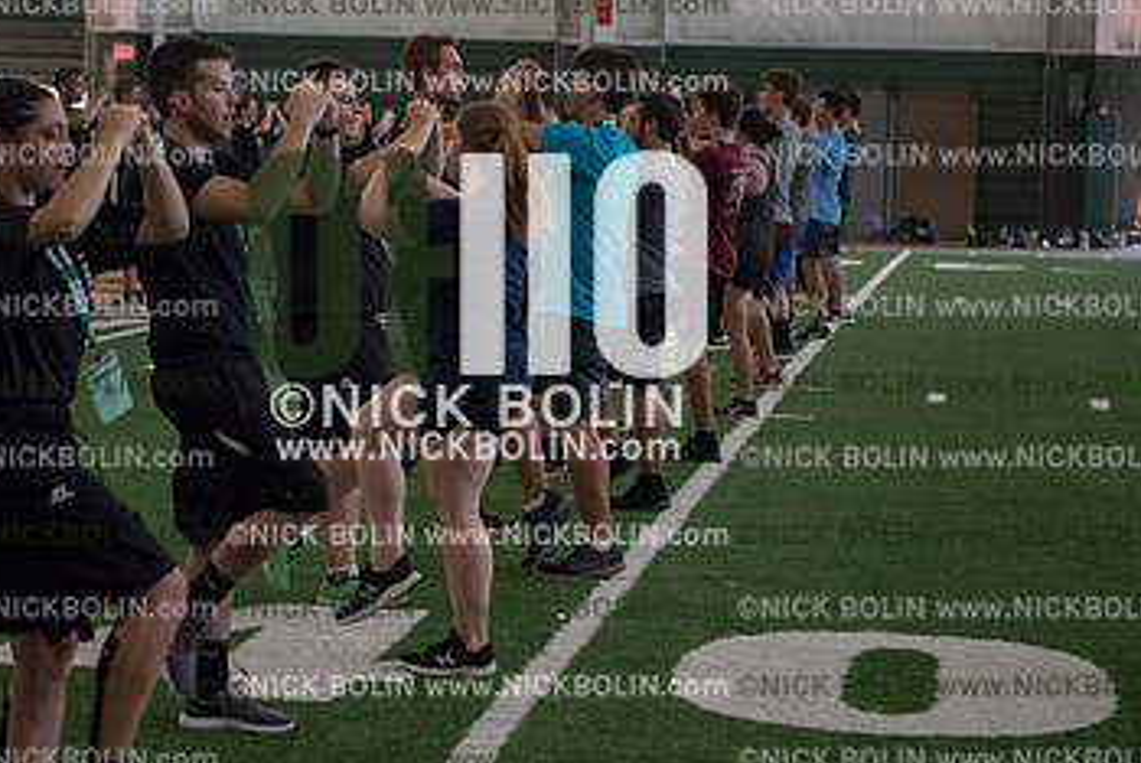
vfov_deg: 11.8
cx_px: 476
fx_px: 3680
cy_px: 308
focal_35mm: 116
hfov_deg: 17.6
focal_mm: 70
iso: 640
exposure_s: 1/320
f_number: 3.2
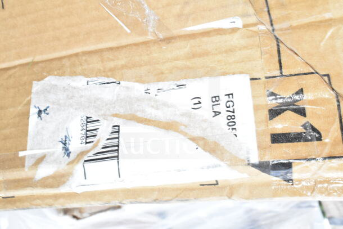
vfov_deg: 31.9
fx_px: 400
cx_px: 172
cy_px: 114
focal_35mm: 42
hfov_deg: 46.4
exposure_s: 1/200
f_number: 14
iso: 1600
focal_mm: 28
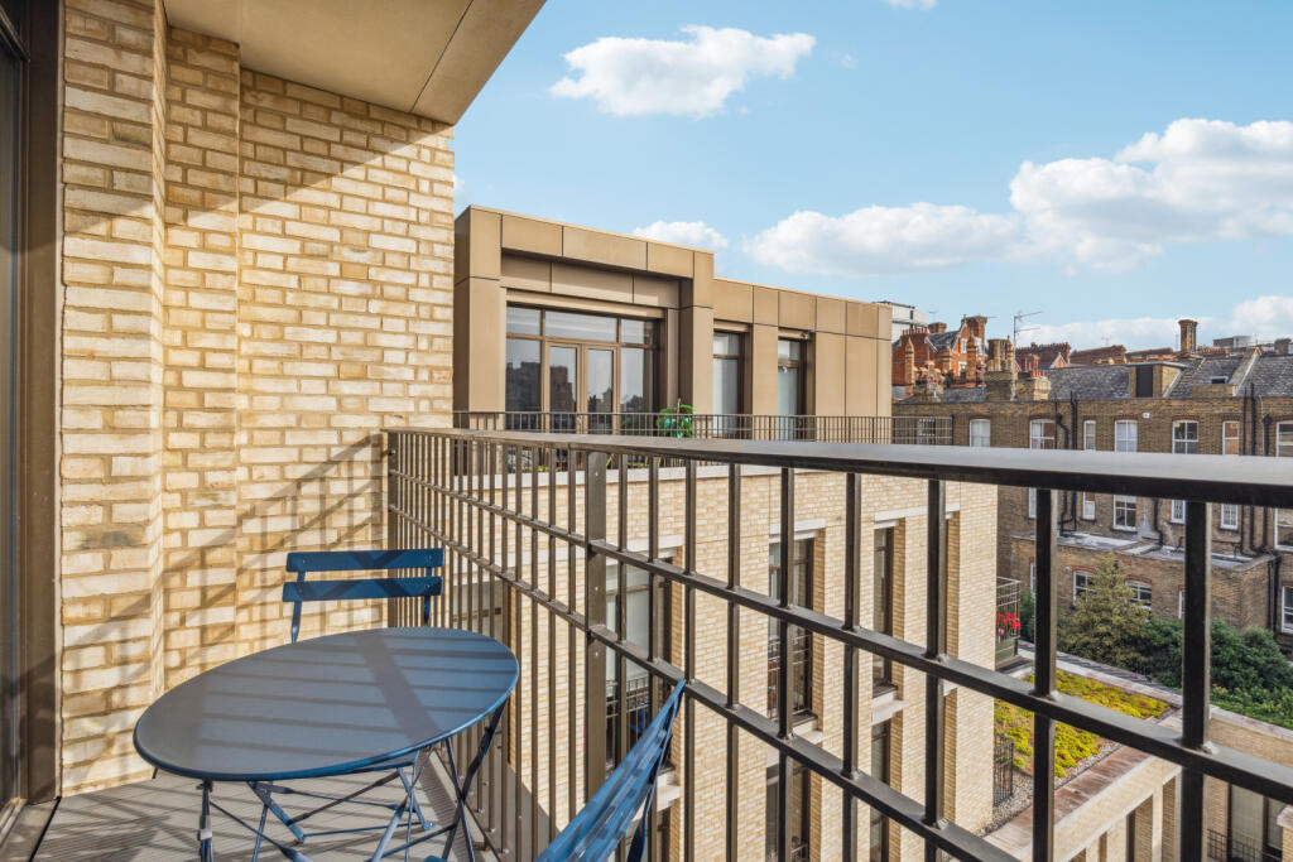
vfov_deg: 73.8
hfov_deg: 96.7
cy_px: 431
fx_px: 575
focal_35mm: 16
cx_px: 646
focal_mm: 16
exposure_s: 1/1600
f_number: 11
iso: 1000
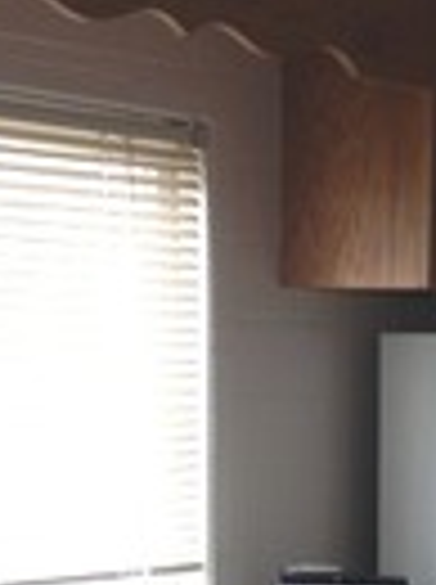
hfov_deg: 11.9
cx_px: 458
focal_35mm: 122
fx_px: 2056
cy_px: 860
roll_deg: -1.7
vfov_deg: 15.1
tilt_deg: -11.8
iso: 50
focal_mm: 4.12
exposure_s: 1/20
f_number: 2.4
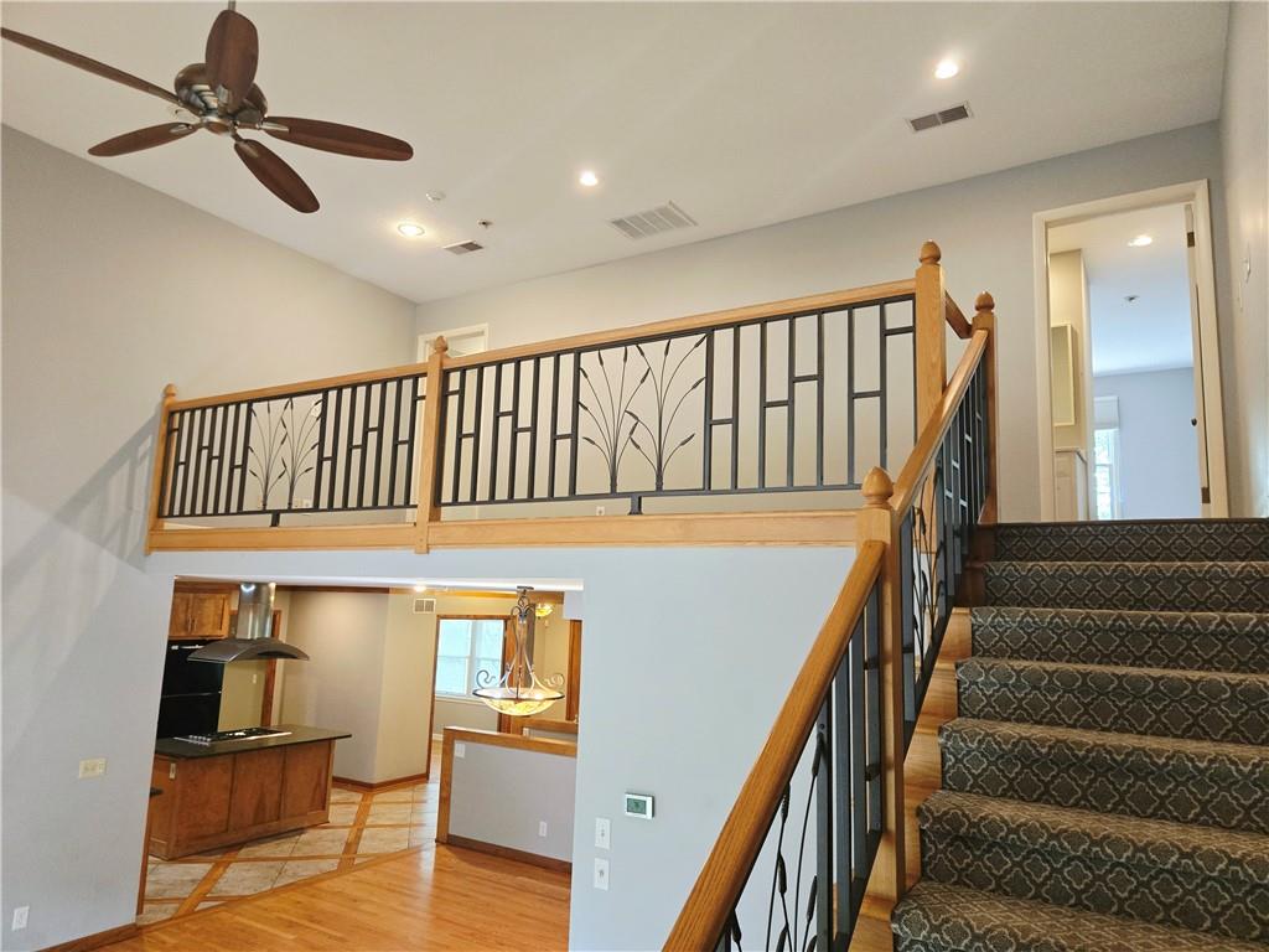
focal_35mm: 23
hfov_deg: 73.9
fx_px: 843
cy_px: 476
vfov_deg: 58.9
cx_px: 634
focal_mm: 5.4
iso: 800
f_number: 1.8
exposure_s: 1/120
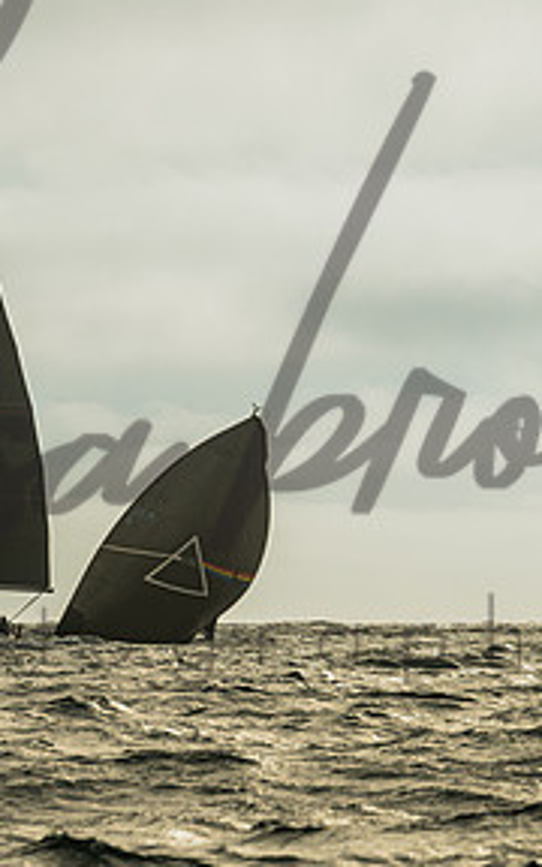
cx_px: 298
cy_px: 520
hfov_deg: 2.6
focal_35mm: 496
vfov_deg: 4.2
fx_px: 11722
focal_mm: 200
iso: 250
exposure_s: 1/2500
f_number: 6.3
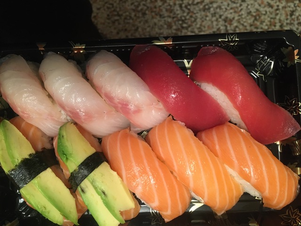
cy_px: 113
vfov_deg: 48.2
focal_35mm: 29
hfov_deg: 61.7
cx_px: 150
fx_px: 252
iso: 250
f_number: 2.2
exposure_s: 1/33
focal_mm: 4.15
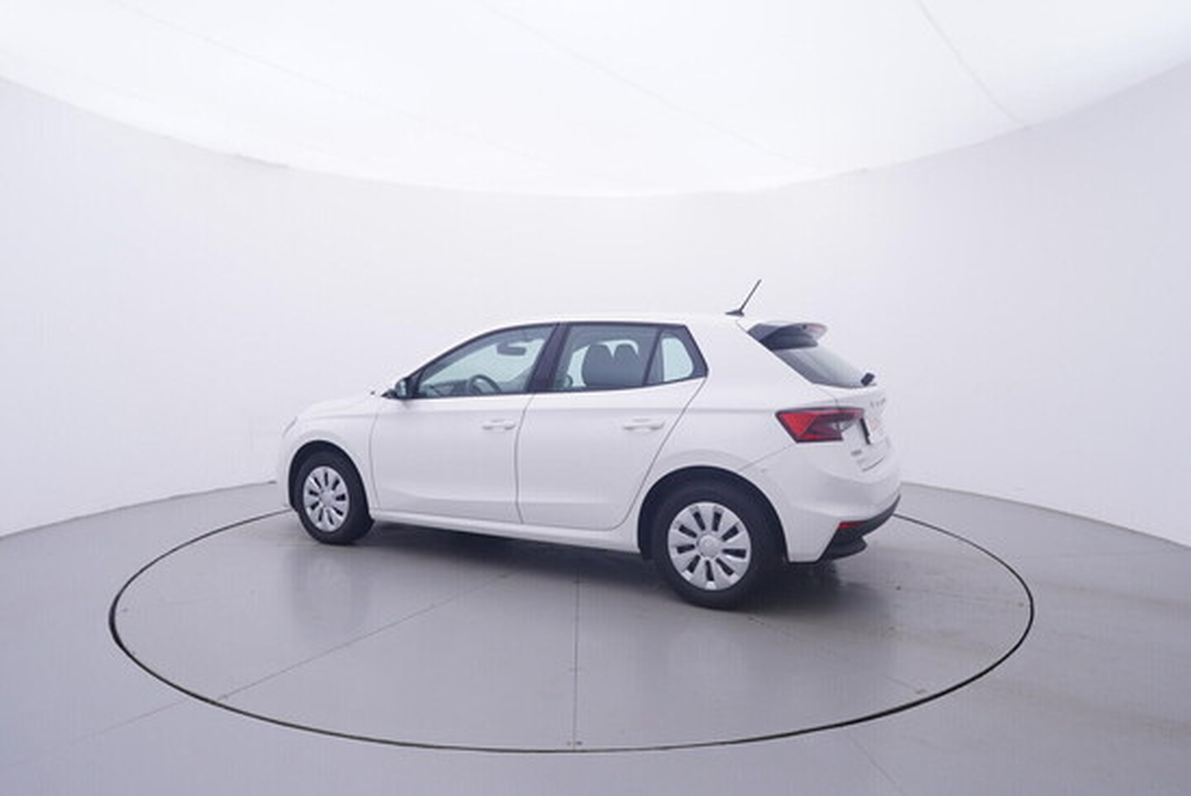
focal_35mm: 22
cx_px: 596
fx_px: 745
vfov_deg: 56.2
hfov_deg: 77.3
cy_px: 398
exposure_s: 1/80
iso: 200
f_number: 5
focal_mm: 15
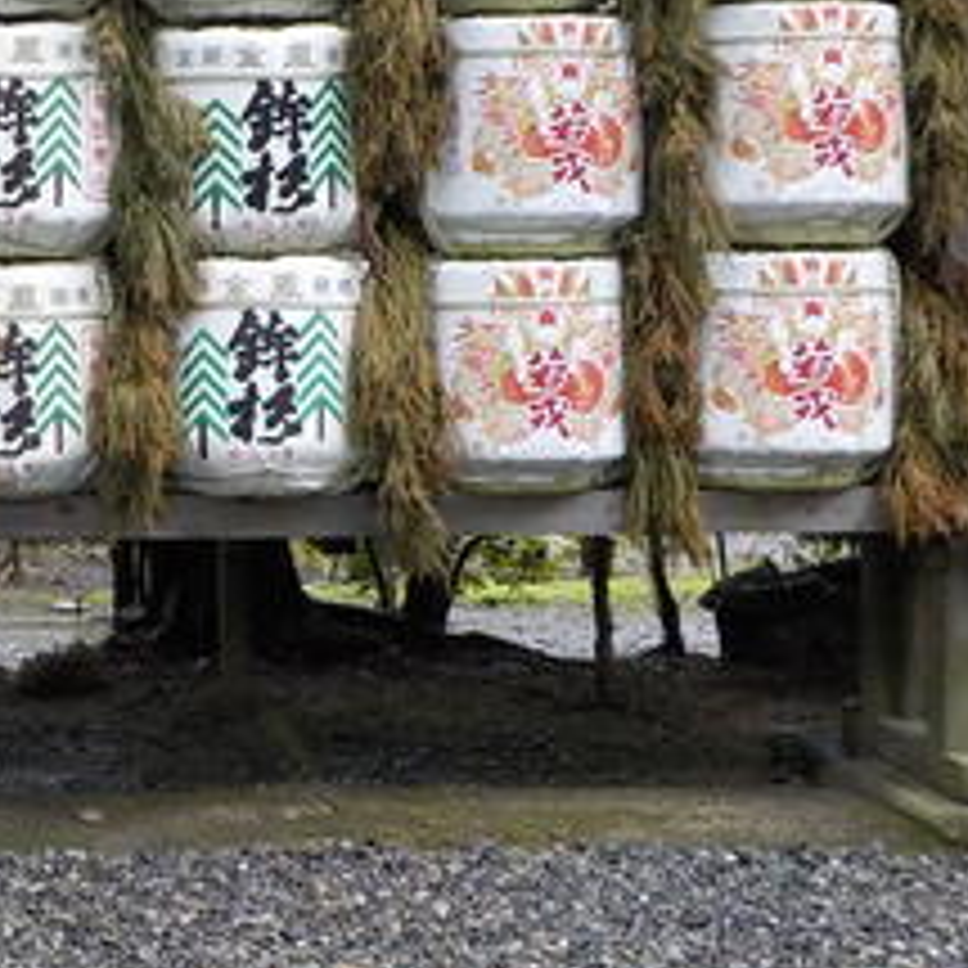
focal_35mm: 74
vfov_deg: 23.3
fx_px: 2341
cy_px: 356
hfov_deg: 21.7
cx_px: -185
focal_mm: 4.1
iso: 360
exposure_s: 1/30
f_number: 3.3
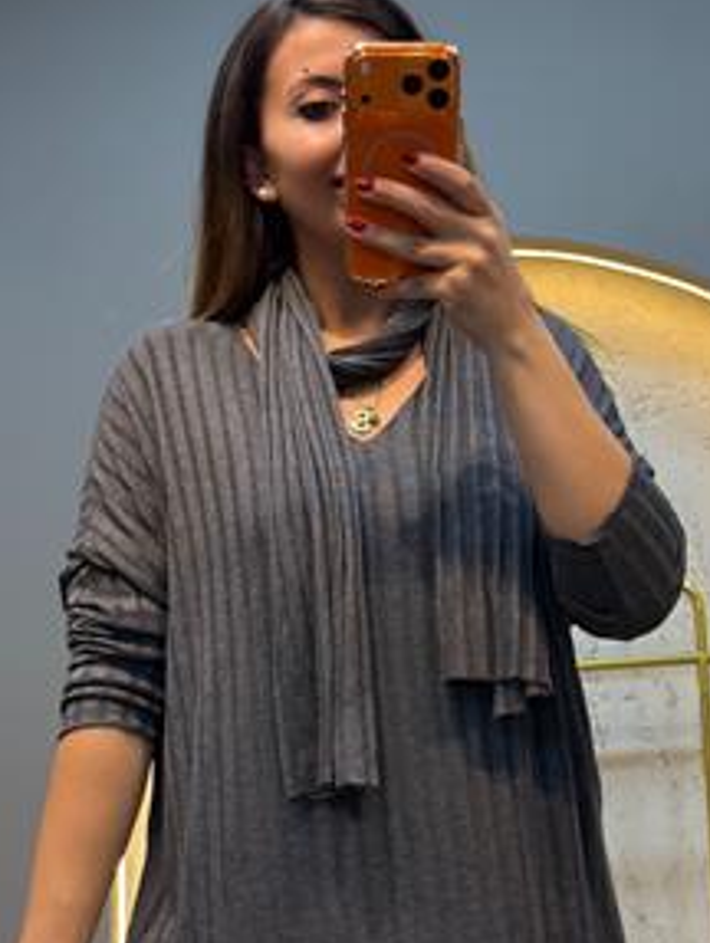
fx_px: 1883
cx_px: 450
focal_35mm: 69
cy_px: 534
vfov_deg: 28.1
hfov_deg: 21.3
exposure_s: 1/100
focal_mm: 6.76
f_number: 1.78
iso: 100
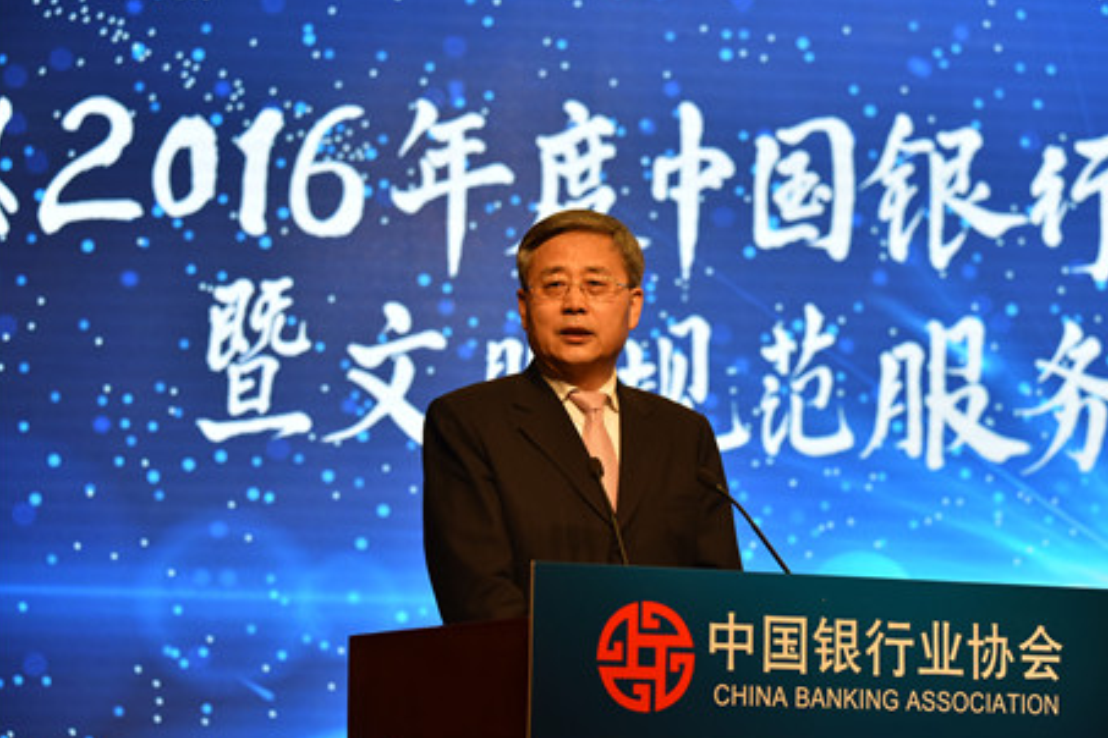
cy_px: 360
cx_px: 604
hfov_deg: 13.8
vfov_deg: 9.2
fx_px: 4586
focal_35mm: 149
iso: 1000
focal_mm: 135
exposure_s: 1/250
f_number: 5
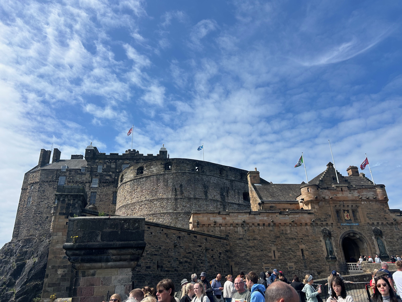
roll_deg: +2.6
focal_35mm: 26
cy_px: 151
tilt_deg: +24.8
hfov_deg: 67.3
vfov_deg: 53.1
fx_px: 302
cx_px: 201
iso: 50
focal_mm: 5.7
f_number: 1.5
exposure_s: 1/5882
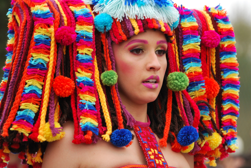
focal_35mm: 282
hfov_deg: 7.3
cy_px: 87
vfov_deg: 4.9
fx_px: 1969
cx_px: 135
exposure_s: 1/200
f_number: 5
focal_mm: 130
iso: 200
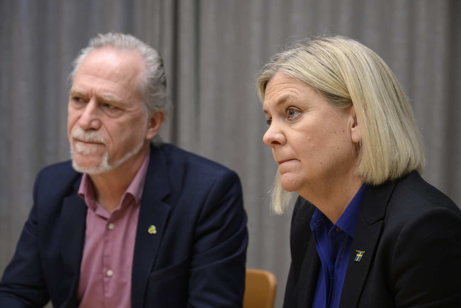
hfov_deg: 28.8
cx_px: 230
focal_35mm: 70
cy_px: 154
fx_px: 896
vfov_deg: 19.5
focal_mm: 70
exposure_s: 1/320
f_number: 4
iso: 2000
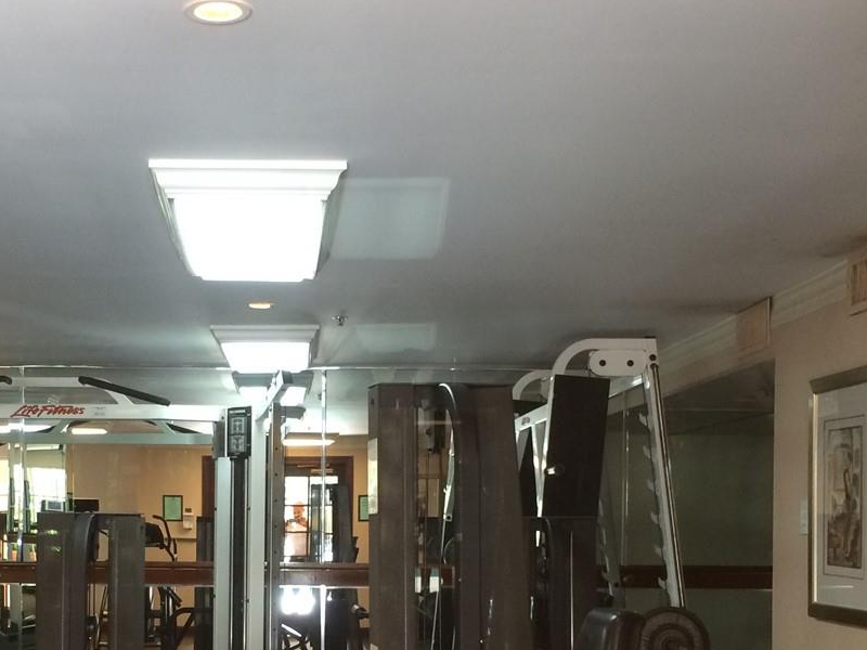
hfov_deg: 32.9
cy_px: 540
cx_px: 270
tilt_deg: -1.2
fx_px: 1453
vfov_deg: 24.7
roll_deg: +0.5
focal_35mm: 58
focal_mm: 4.15
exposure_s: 1/30
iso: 125
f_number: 2.2
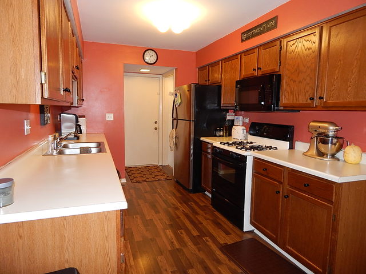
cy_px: 137
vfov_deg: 61.1
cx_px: 183
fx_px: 233
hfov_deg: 76.4
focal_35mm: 22
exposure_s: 1/30
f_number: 3
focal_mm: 4
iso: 200
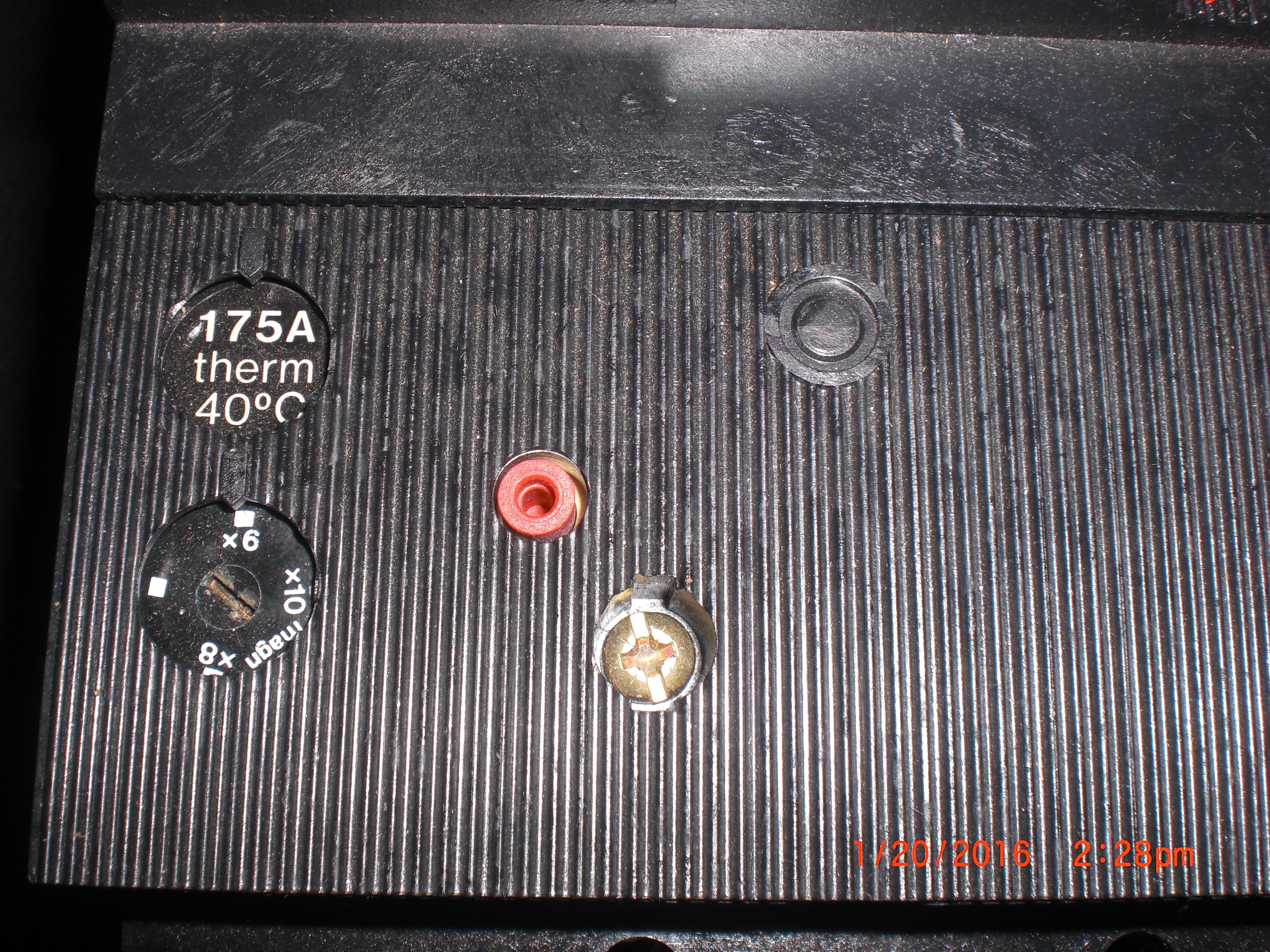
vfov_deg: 37.7
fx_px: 1394
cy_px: 476
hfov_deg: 49.0
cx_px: 635
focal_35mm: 38
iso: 64
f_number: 5.6
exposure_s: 1/60
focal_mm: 6.3
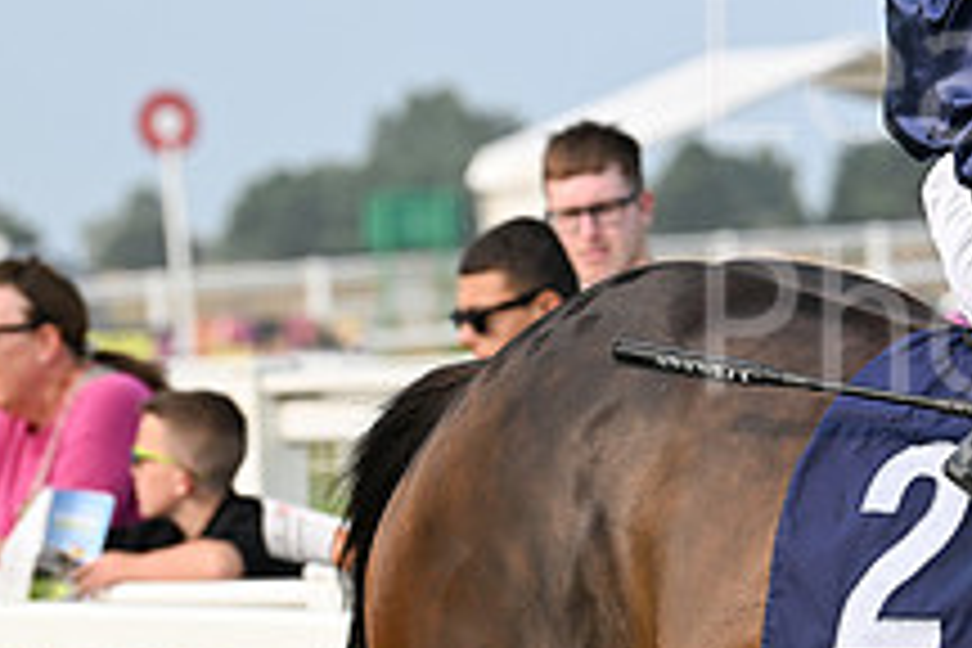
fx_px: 11582
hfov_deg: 4.8
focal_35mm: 429
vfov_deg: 3.2
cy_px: 110
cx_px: 1287
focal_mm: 160
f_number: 5.6
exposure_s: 1/1250
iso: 400
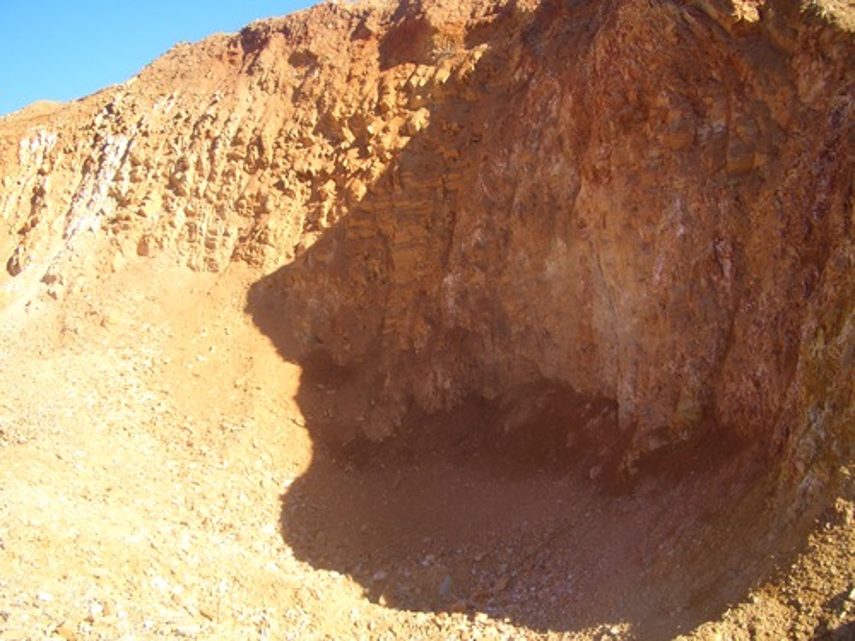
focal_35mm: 35
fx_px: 864
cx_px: 428
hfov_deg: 52.6
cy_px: 320
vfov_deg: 40.7
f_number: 4.3
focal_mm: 5.8
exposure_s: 1/200
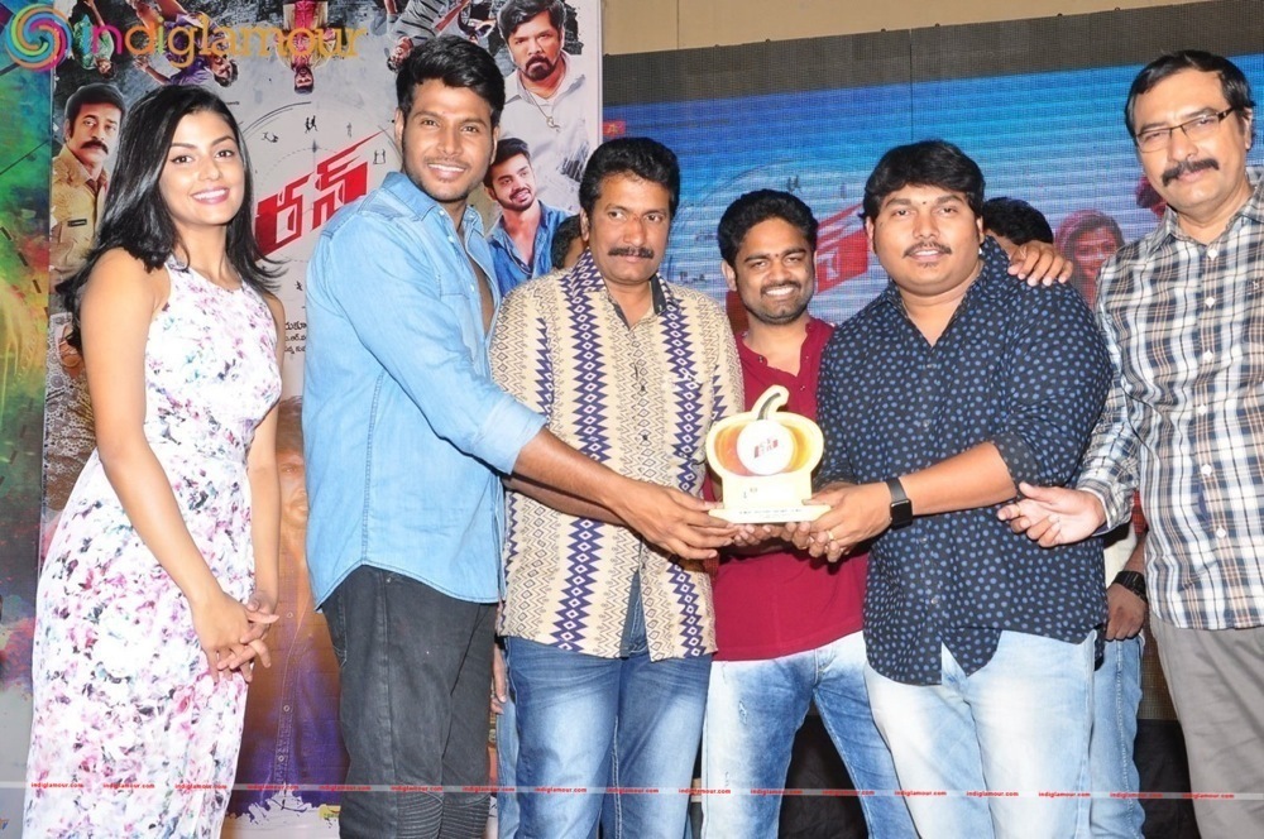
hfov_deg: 43.7
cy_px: 420
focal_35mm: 45
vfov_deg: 29.8
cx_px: 632
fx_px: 1578
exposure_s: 1/125
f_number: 8
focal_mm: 30
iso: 640
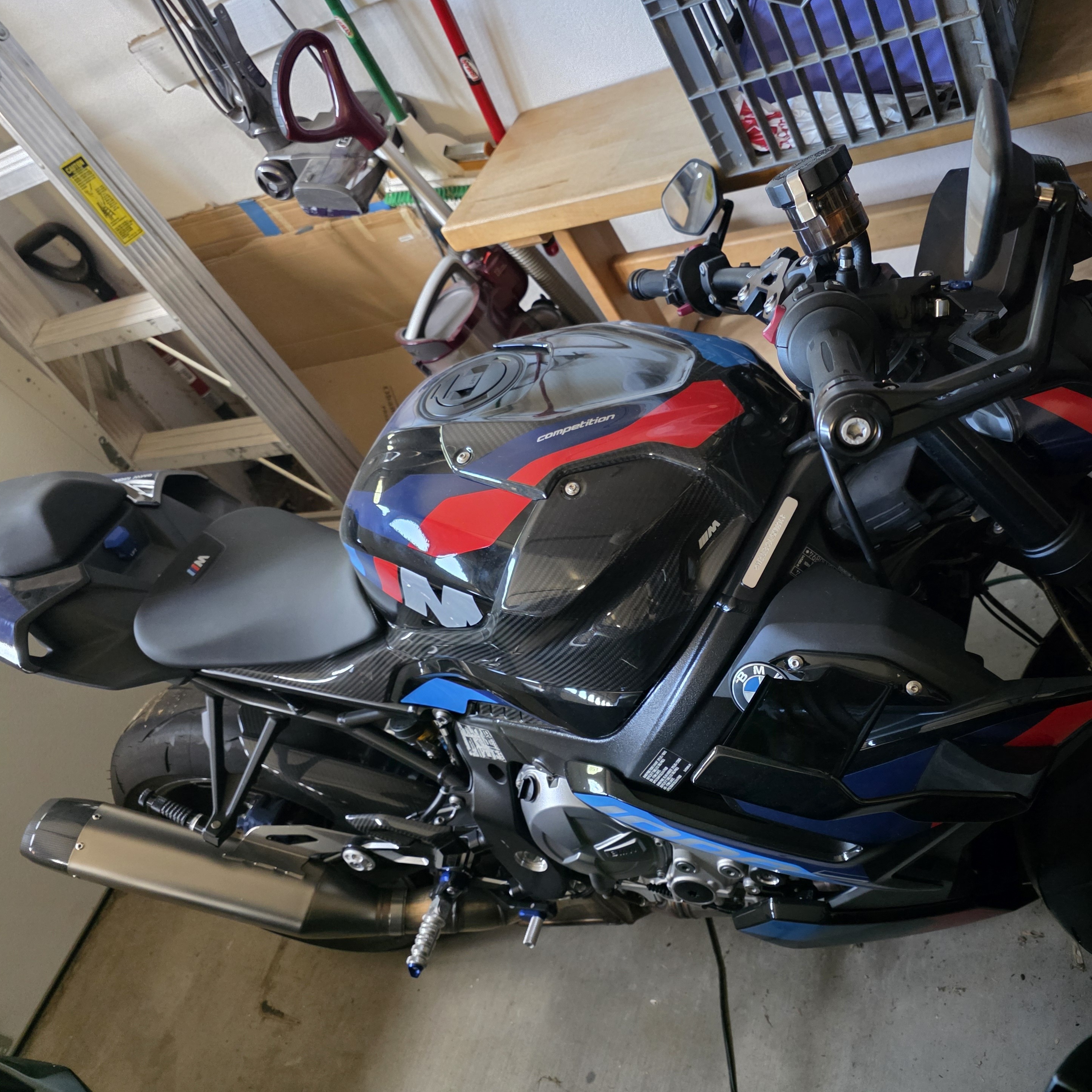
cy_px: 540
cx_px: 687
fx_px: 999
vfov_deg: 57.3
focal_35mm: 28
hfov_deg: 56.6
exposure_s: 1/60
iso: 1600
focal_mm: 6.3
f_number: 1.7
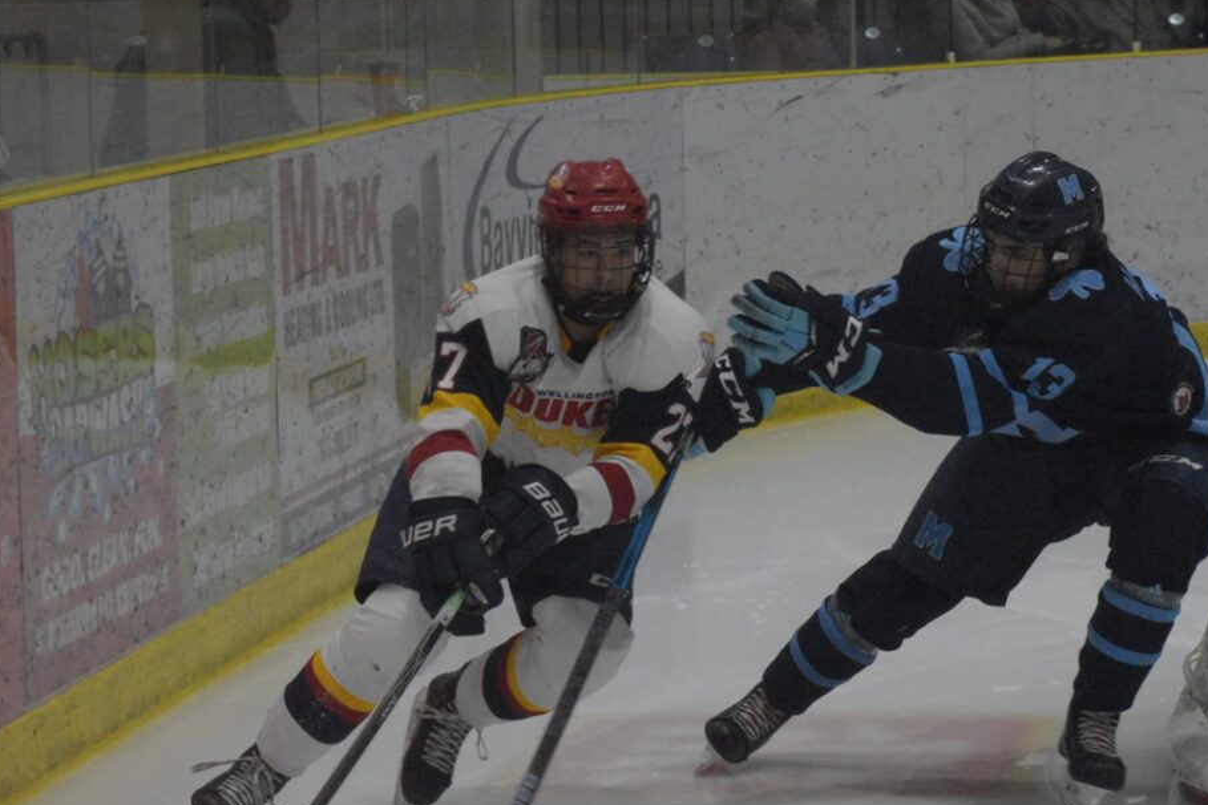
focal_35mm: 161
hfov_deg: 12.8
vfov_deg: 8.5
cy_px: 415
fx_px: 5387
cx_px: 586
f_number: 16
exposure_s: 1/400
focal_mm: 95
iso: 10000
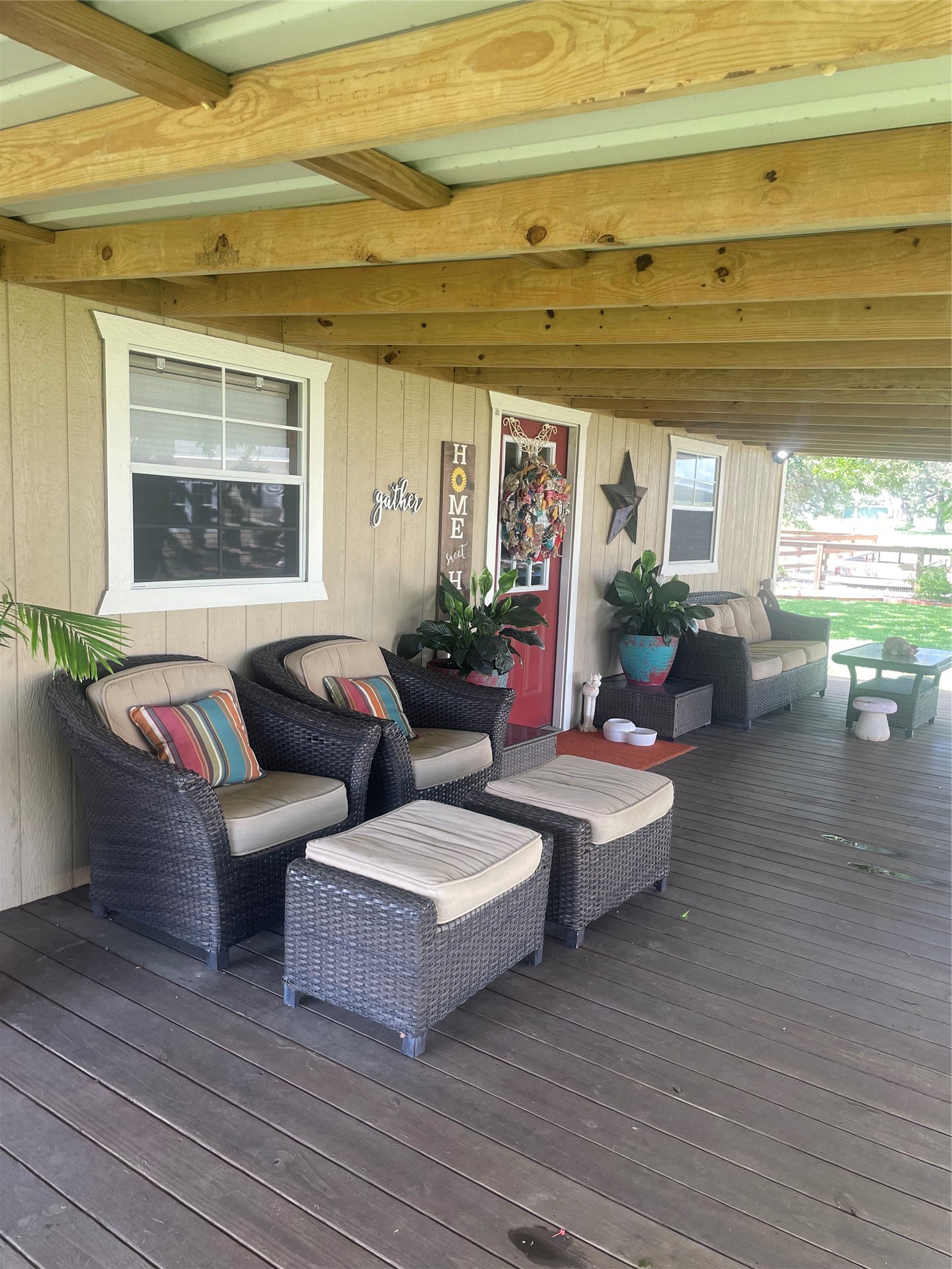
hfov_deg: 53.1
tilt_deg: -6.3
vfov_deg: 67.3
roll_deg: -3.2
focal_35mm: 26
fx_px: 953
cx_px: 476
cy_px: 634
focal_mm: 4.2
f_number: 1.6
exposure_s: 1/121
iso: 64
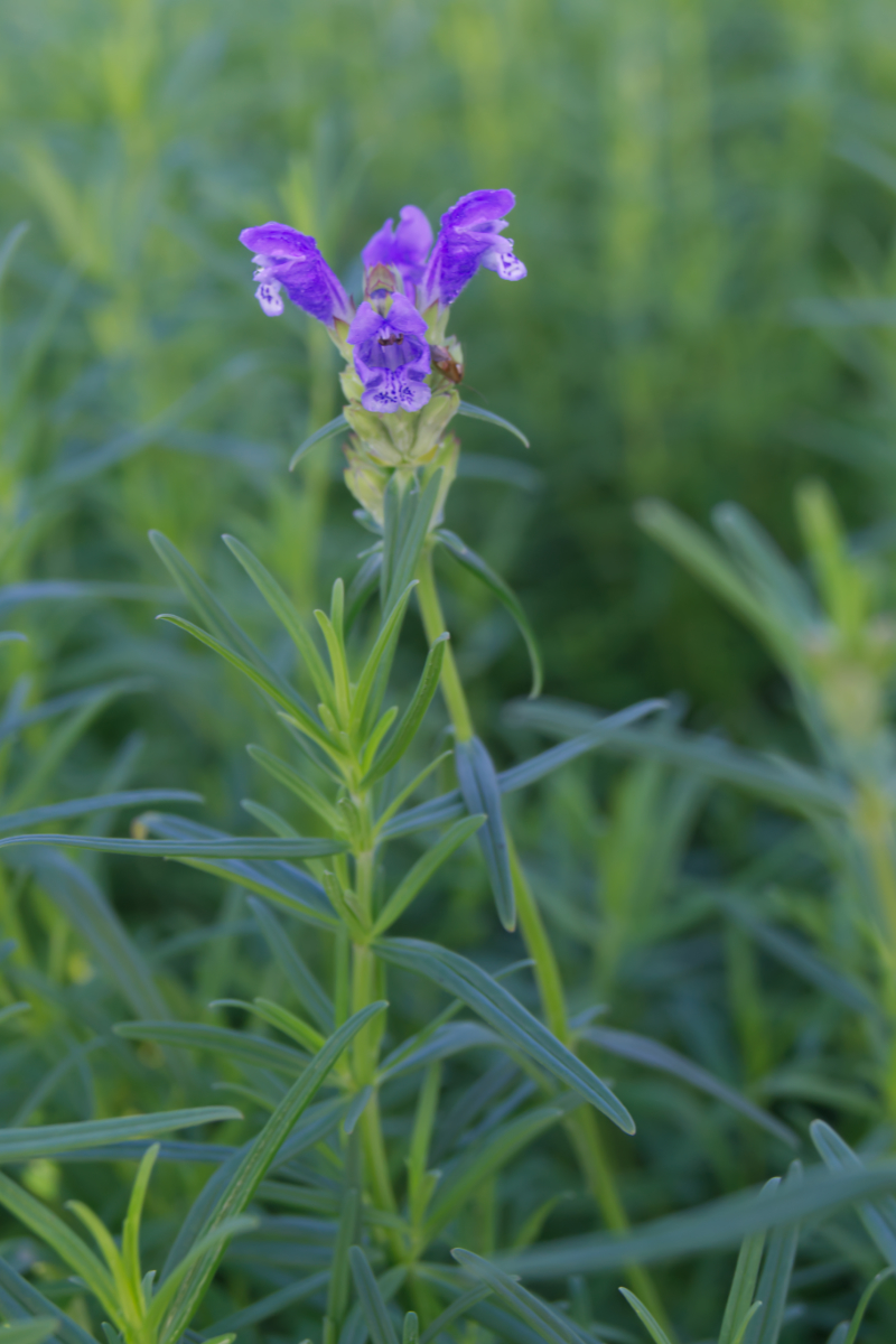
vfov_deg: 24.6
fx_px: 3080
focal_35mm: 82
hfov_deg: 16.6
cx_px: 448
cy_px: 672
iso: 400
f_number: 8
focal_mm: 55
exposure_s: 1/100
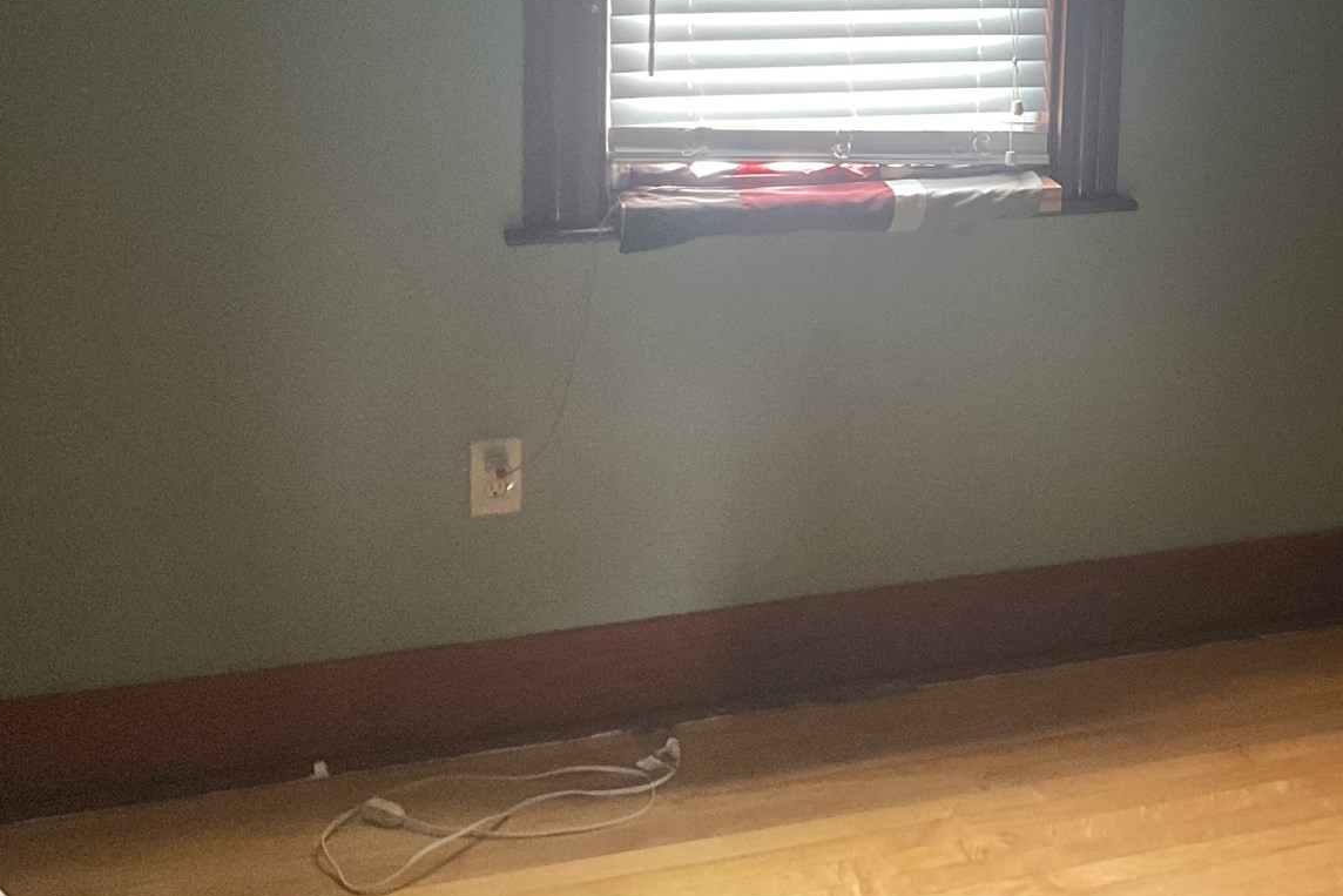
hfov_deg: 35.7
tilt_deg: -8.7
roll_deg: -1.6
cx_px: 1071
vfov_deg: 24.1
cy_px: 29
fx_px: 2015
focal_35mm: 54
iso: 400
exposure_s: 1/30
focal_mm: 3
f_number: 1.8
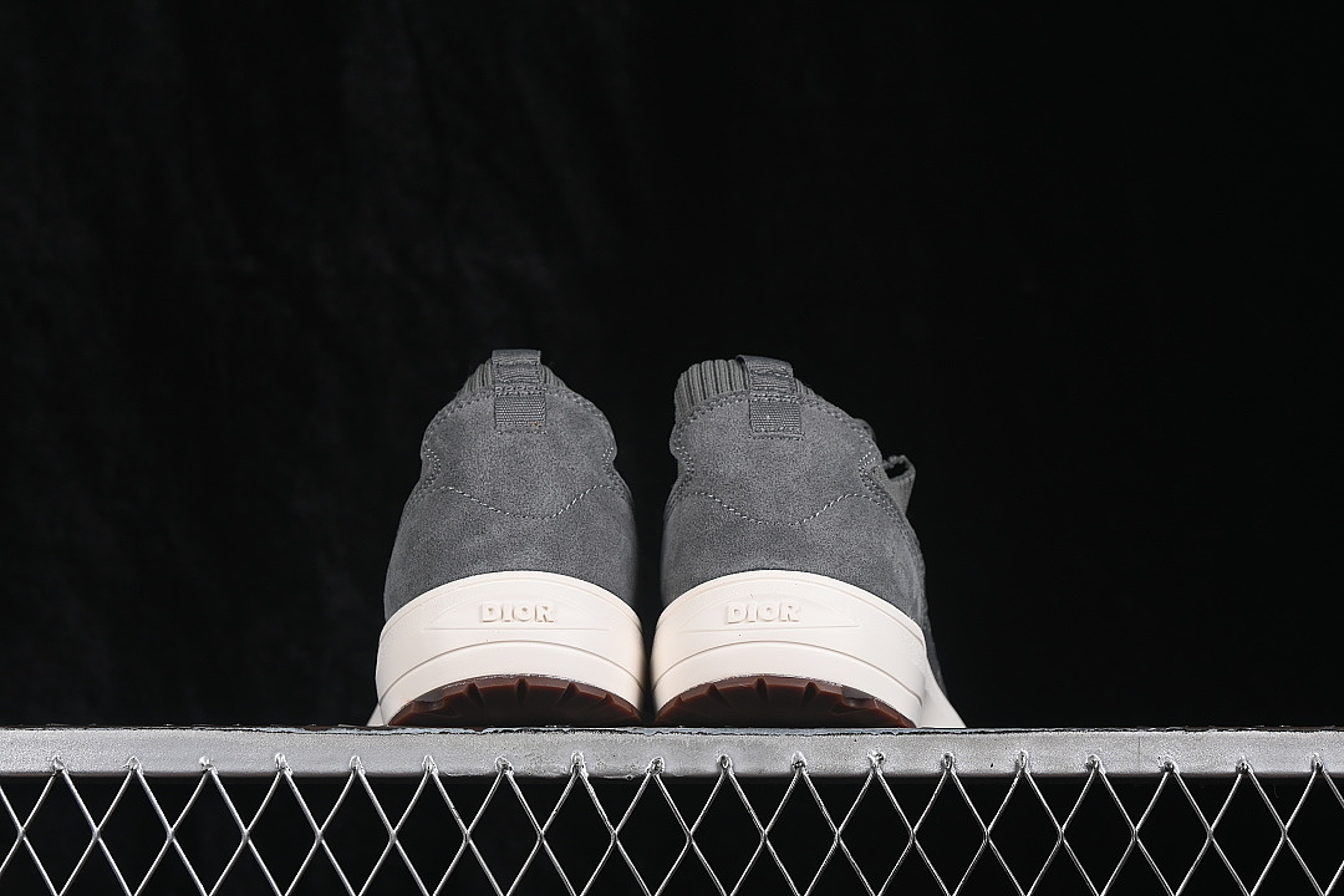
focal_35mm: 75
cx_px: 672
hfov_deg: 27.0
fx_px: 2800
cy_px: 448
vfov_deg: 18.2
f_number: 7.1
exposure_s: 1/80
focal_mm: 50
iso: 160
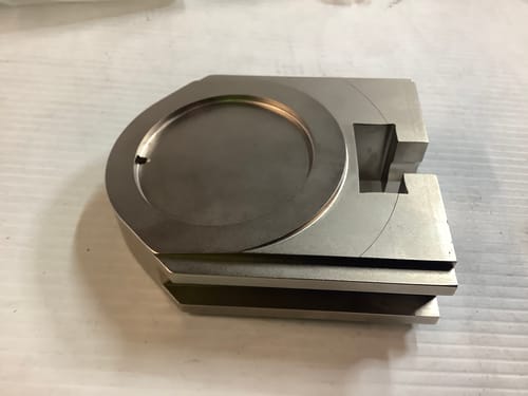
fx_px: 473
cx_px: 264
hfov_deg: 58.4
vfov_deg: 45.4
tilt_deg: -50.5
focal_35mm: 31
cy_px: 198
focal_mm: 3.3
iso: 160
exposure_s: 1/50
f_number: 2.4
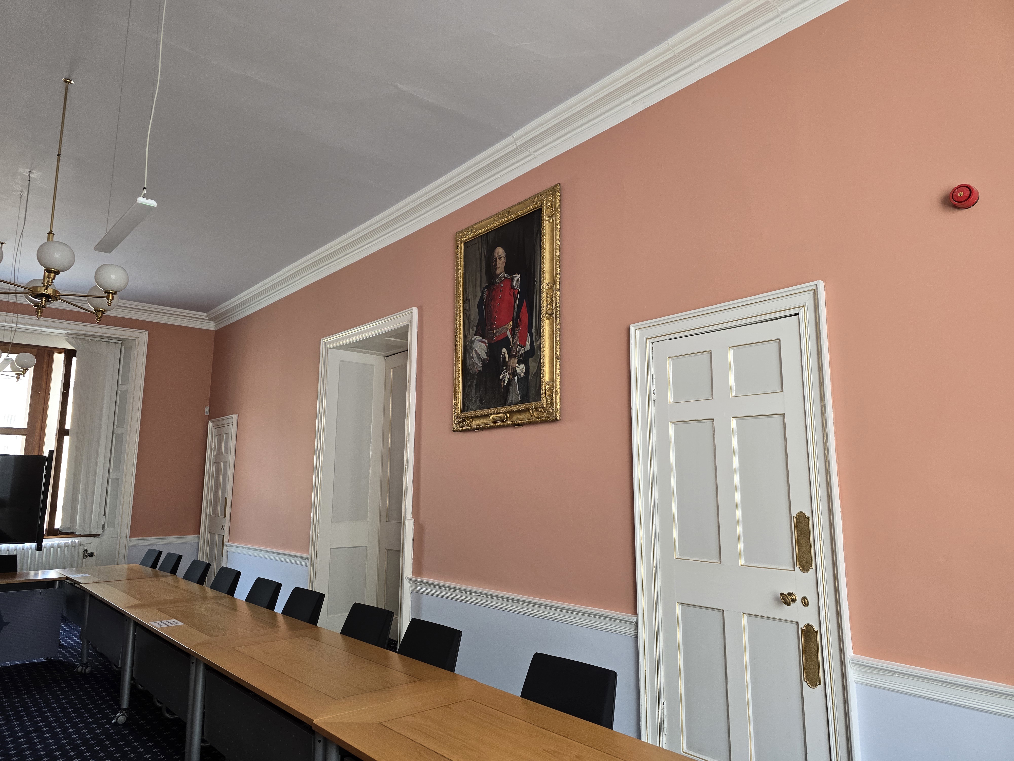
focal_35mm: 23
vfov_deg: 58.9
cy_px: 380
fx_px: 674
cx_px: 507
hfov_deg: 73.9
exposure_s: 1/120
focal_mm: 6.3
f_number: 1.7
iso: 200
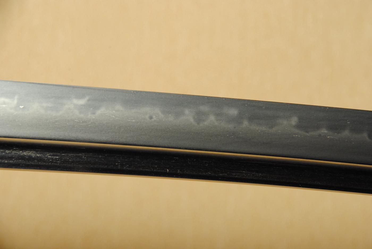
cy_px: 124
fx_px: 2095
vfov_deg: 6.8
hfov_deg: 10.1
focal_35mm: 202
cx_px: 186
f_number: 11
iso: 400
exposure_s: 1/2
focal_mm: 135
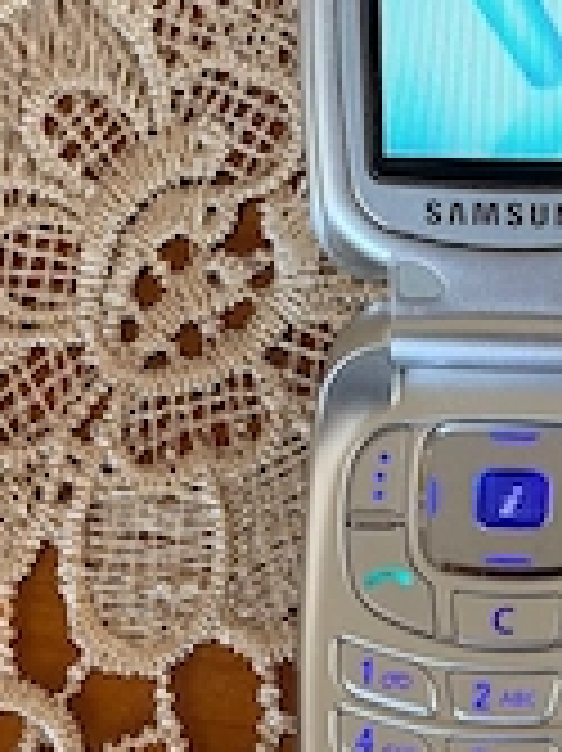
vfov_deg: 17.1
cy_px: 419
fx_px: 2493
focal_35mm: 115
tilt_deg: -77.3
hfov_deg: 12.7
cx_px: 598
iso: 160
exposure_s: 1/60
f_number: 1.78
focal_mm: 6.76
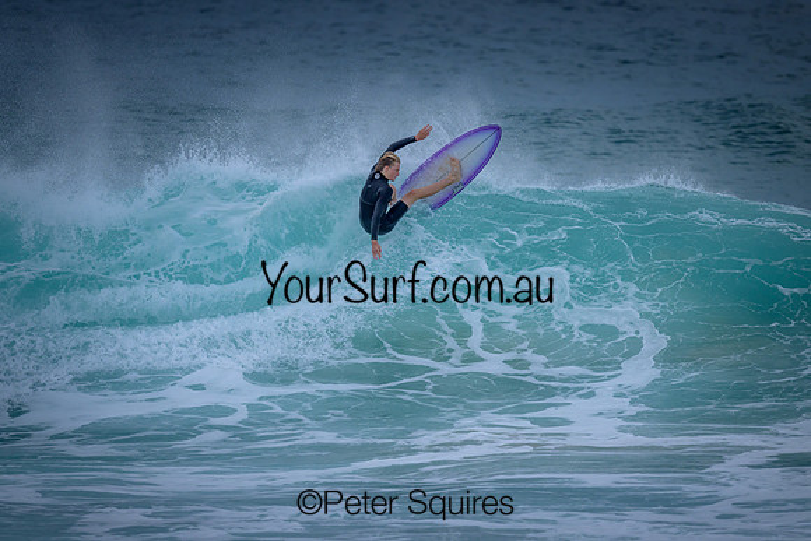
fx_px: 18026
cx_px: 406
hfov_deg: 2.6
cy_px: 270
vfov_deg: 1.7
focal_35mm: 800
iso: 800
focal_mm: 800
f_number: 6.3
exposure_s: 1/2000
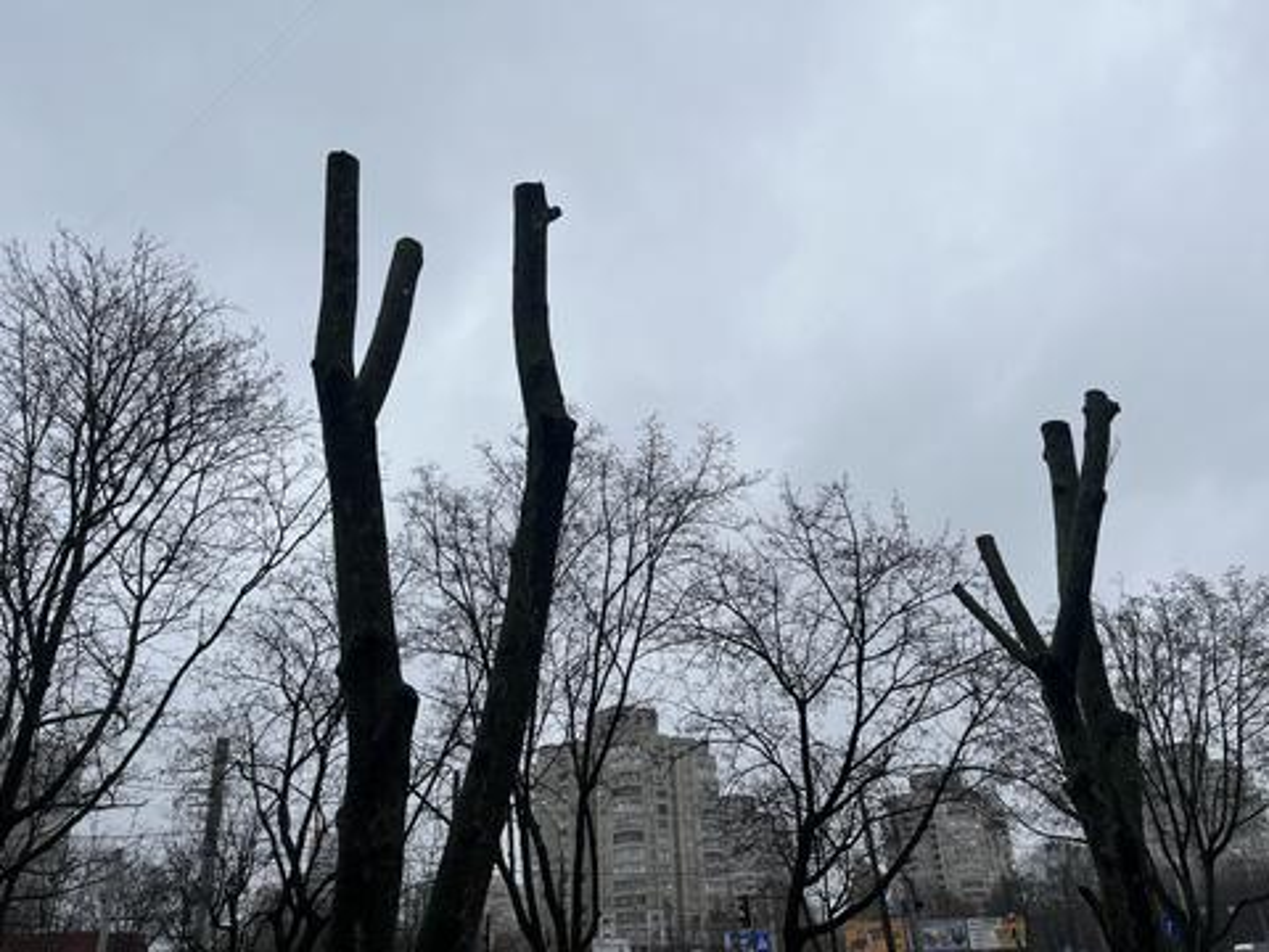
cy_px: 476
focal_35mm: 26
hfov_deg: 67.3
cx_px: 634
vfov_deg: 53.1
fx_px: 953
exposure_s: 1/3311
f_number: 1.6
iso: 50
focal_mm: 5.1
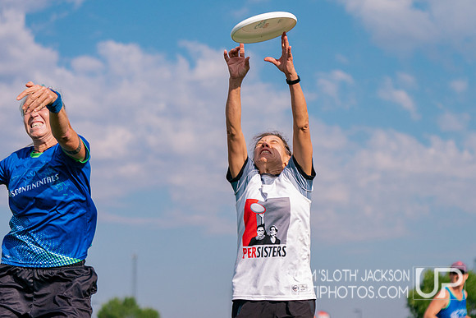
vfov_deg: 13.1
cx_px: 339
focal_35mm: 104
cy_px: 227
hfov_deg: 19.5
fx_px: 1377
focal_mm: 73
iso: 500
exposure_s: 1/10000
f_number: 2.8
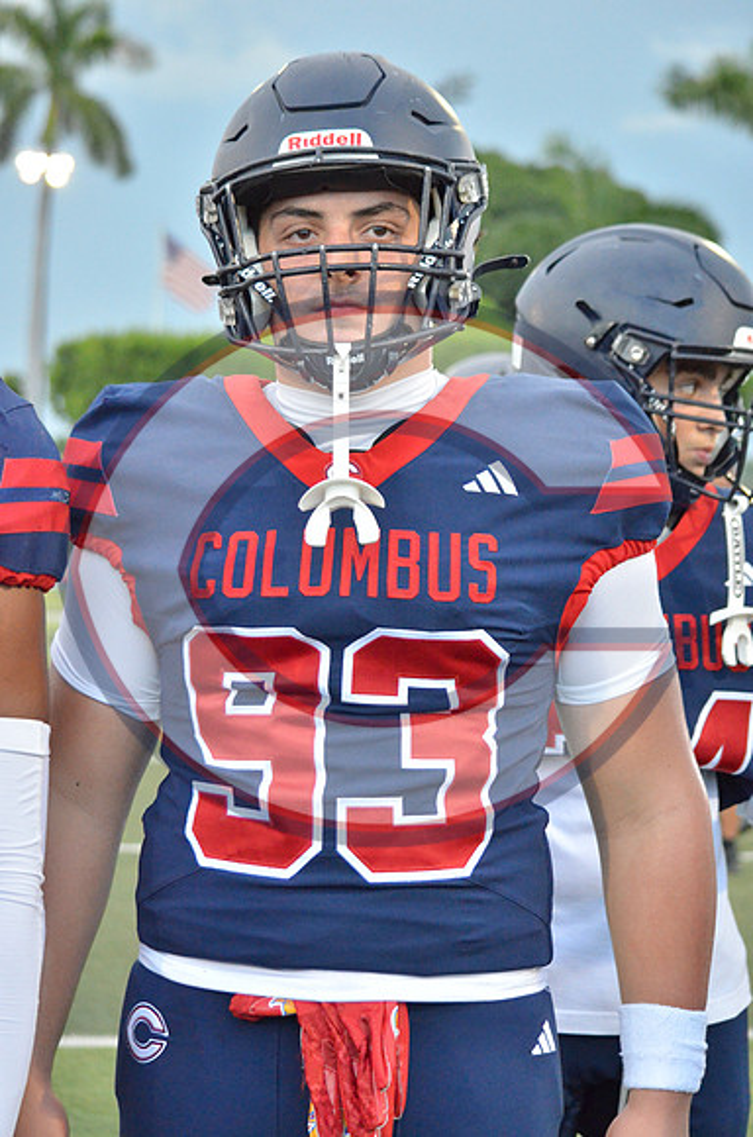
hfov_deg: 14.6
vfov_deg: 22.0
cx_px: 376
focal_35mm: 93
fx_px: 2932
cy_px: 568
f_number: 4.5
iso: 4000
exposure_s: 1/500
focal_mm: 62
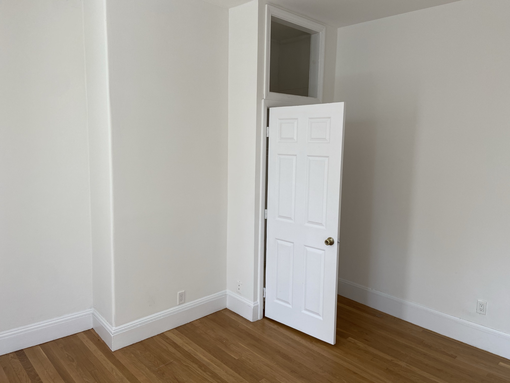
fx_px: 383
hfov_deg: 67.3
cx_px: 255
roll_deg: -0.4
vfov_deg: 53.1
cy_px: 192
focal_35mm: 26
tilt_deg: -7.5
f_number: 1.8
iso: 40
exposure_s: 1/122
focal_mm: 4.25
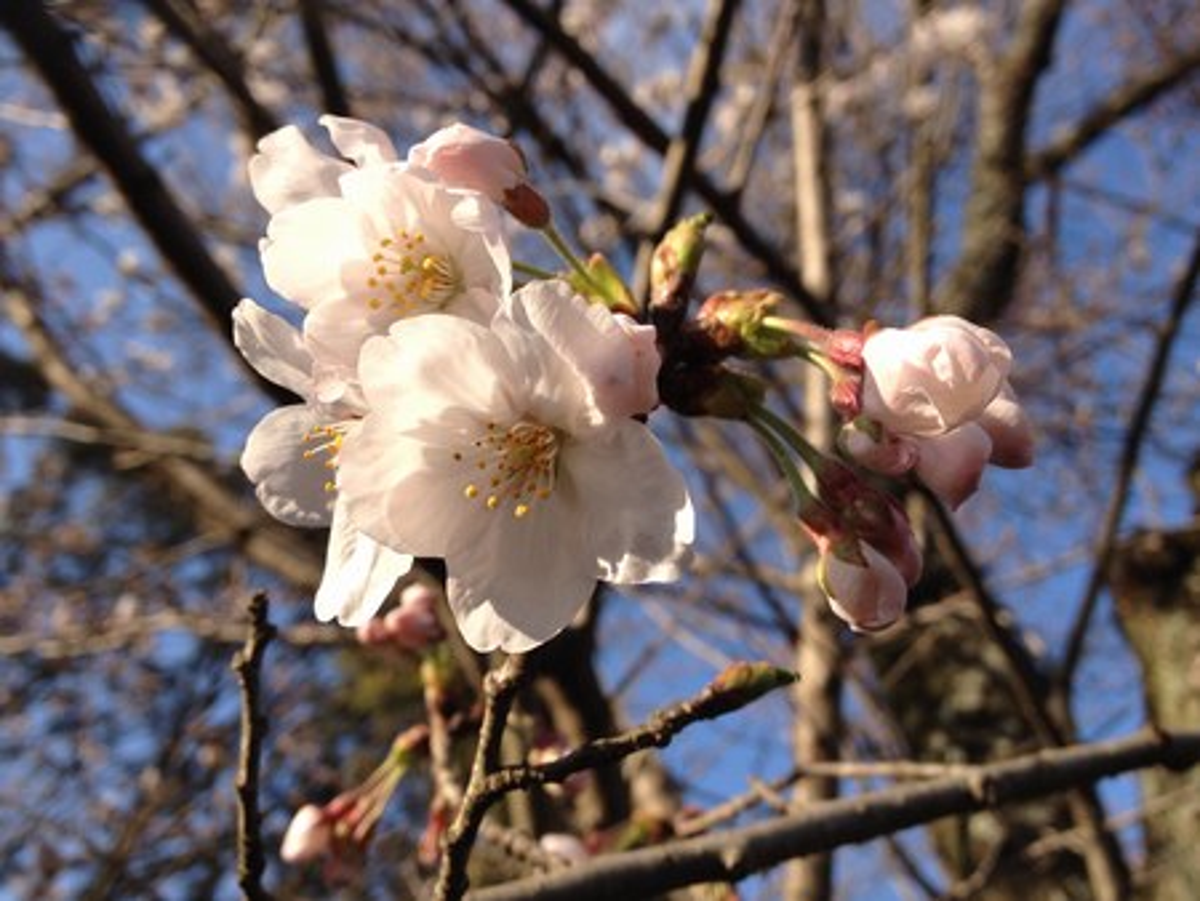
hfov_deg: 52.6
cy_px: 450
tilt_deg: +46.7
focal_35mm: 35
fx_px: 1214
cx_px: 600
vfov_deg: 40.7
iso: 50
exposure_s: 1/890
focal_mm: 4.28
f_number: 2.4
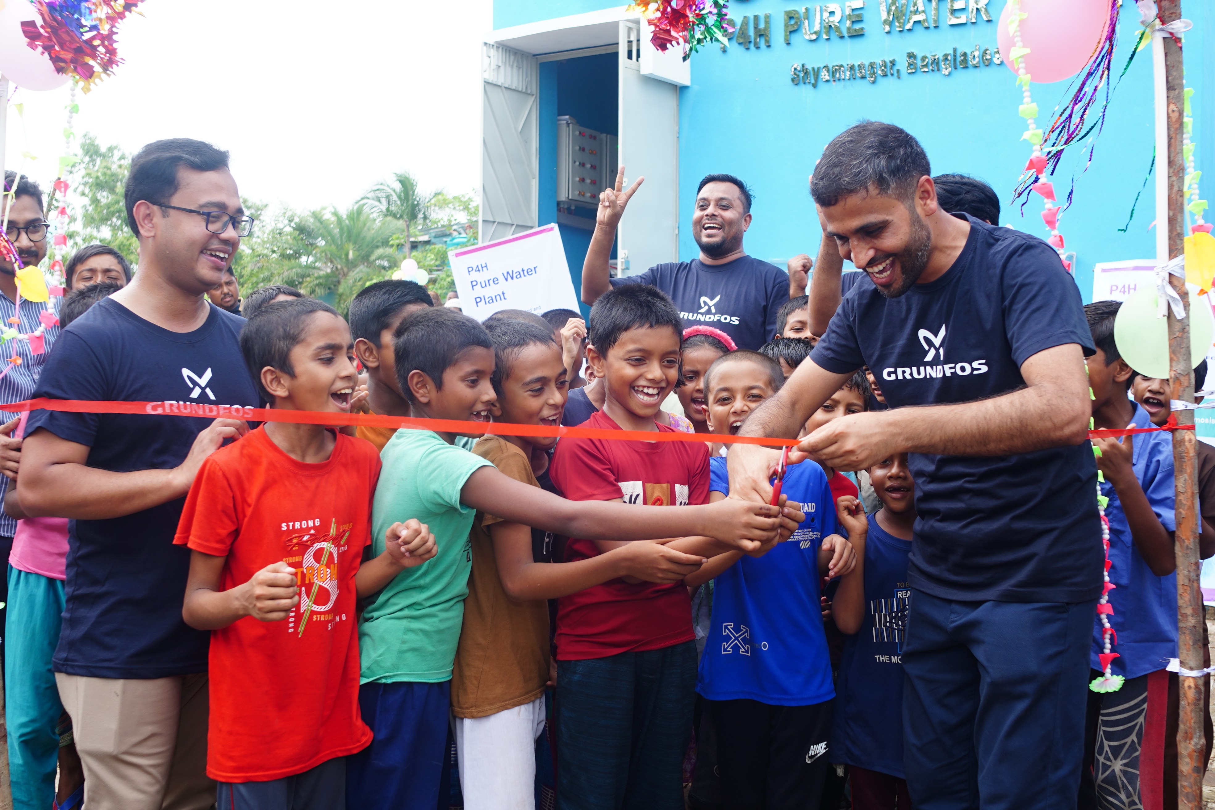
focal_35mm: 36
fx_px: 1215
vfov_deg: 36.9
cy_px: 405
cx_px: 608
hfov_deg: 53.1
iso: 125
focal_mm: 24
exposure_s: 1/250
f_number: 4
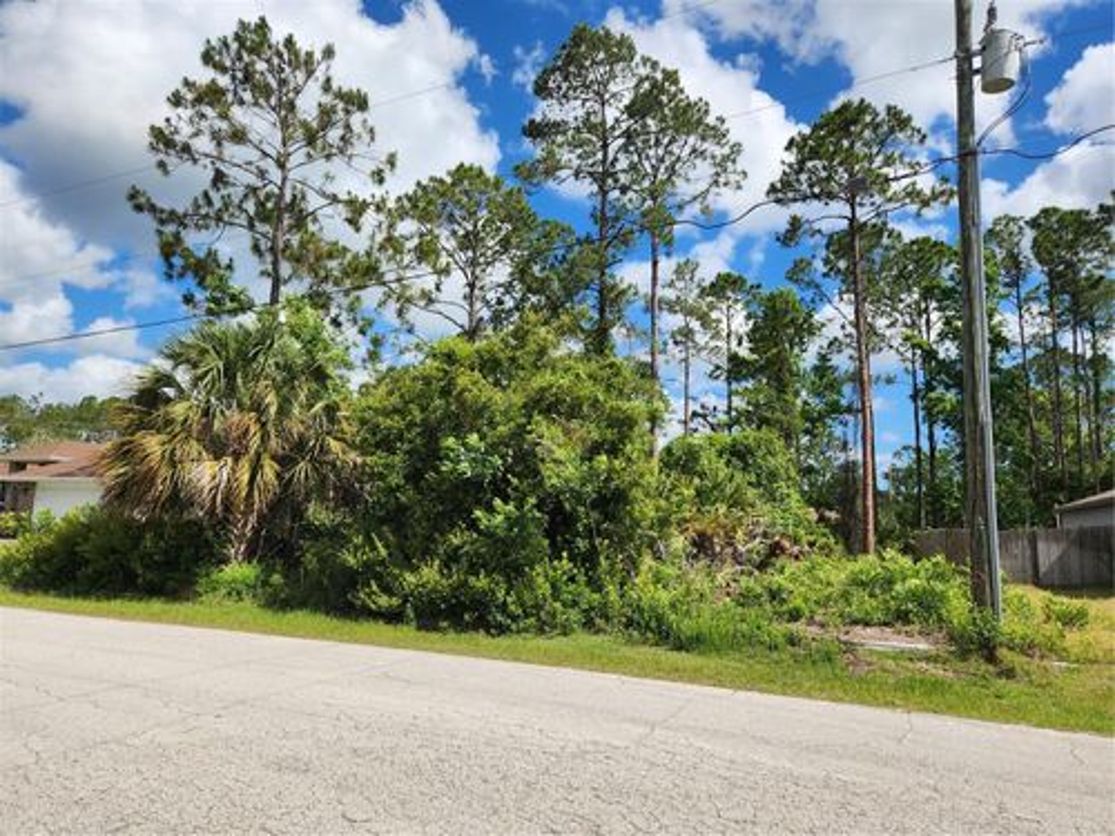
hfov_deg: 73.9
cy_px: 418
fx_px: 741
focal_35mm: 23
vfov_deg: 58.9
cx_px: 558
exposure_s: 1/2277
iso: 20
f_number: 1.8
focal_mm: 5.4
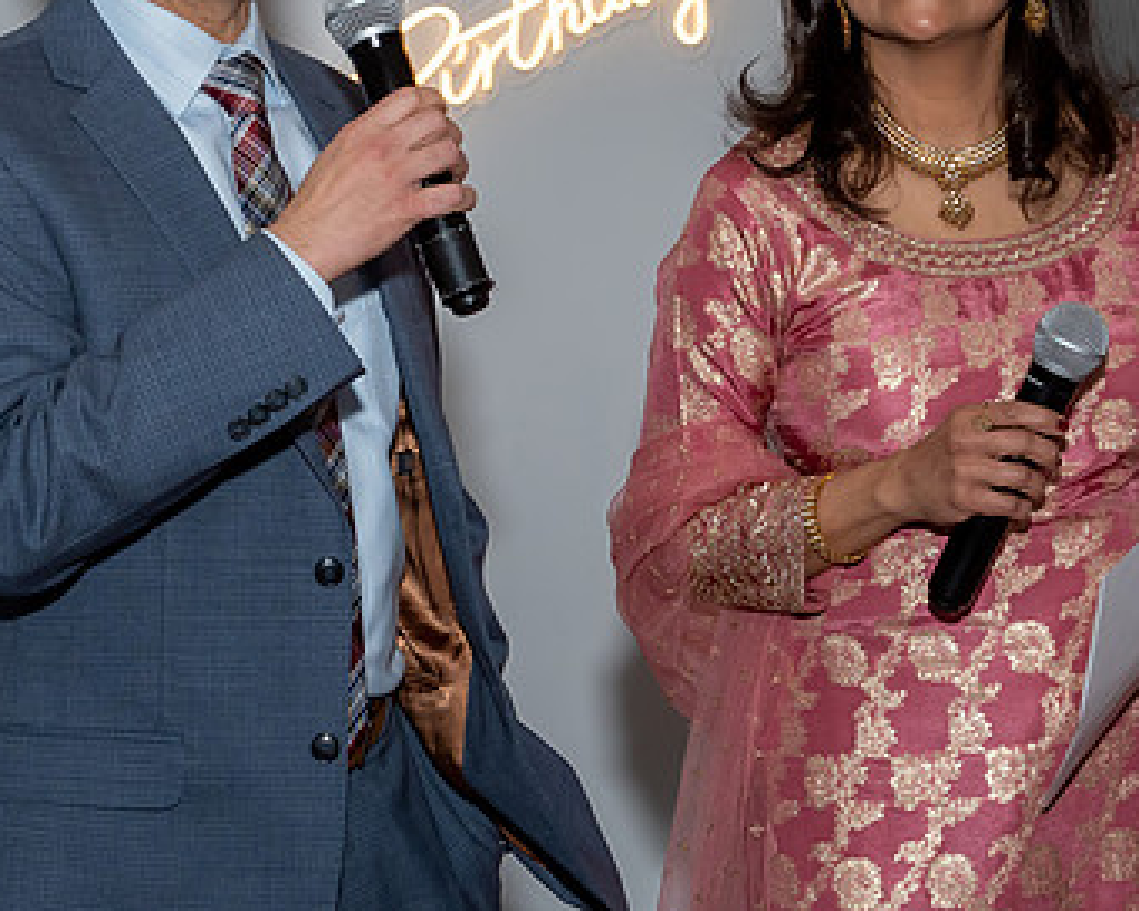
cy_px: 306
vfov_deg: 12.1
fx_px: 4281
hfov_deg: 15.1
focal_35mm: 127
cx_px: 451
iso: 400
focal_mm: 35
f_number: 6.3
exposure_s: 1/250
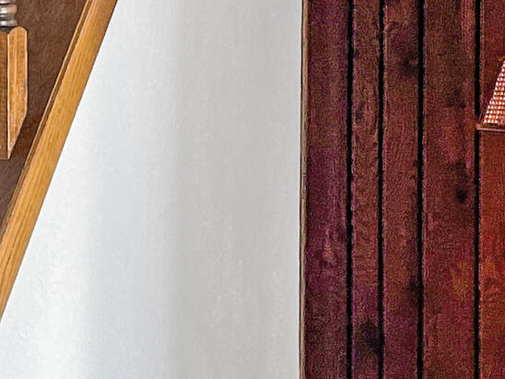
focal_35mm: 141
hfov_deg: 13.8
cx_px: -2
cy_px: 151
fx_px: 2057
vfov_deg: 10.5
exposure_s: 1/120
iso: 32
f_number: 1.6
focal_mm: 4.2
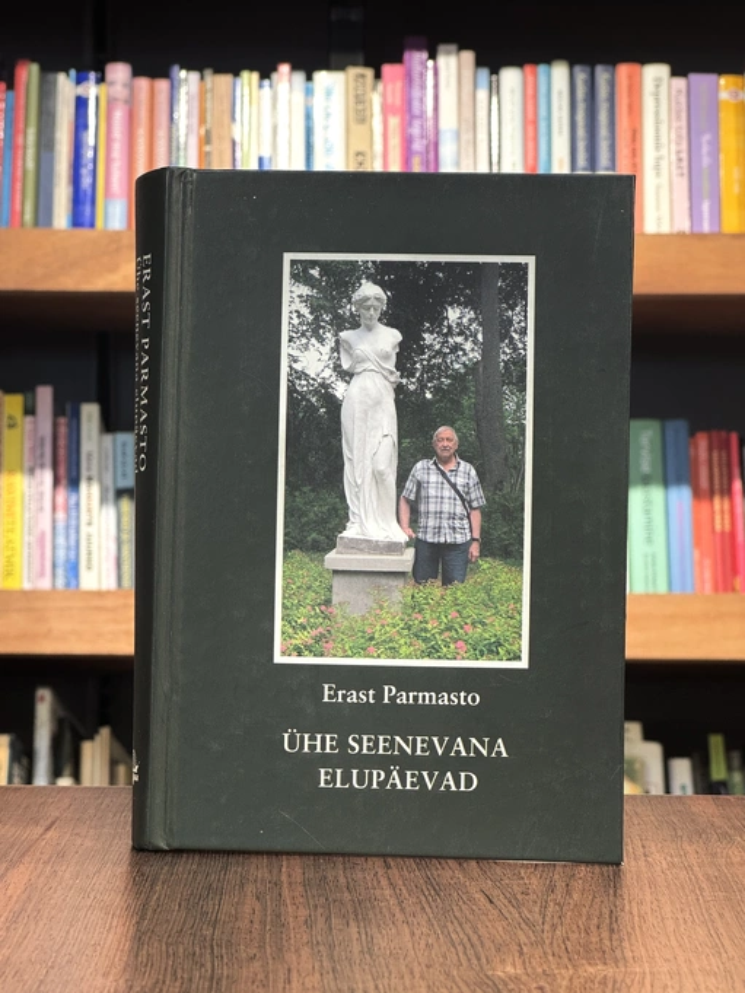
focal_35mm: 77
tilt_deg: +0.1
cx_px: 372
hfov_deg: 19.1
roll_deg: -1.2
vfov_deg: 25.3
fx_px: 2209
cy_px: 496
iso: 250
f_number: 2.8
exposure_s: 1/77
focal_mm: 9
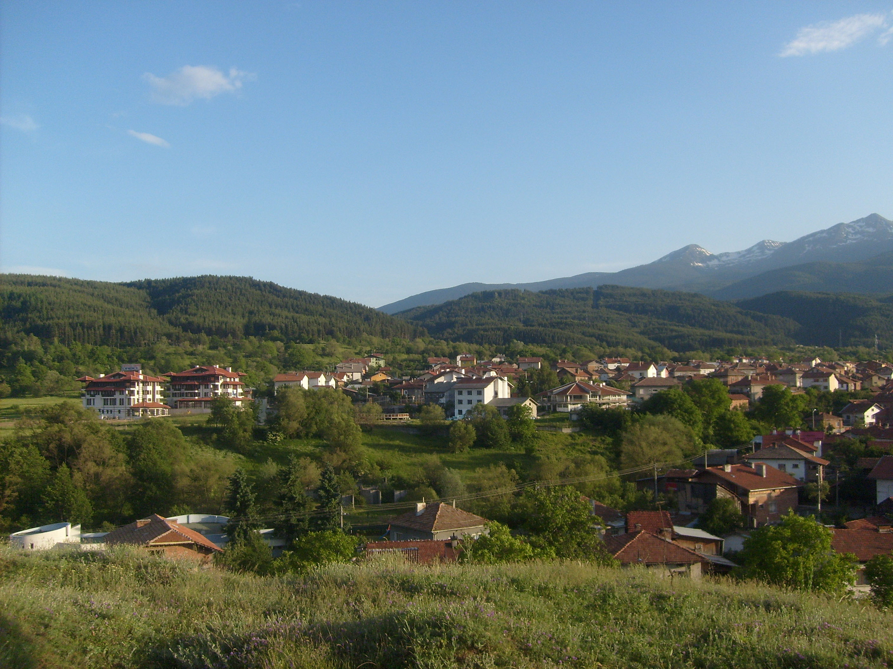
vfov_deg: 40.7
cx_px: 446
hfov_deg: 52.6
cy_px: 334
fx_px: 903
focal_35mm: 35
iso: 80
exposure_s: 1/125
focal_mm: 5.8
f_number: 7.1
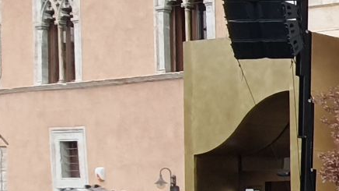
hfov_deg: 16.8
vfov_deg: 15.7
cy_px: 197
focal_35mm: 75
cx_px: 744
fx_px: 674
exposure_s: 1/120
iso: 50
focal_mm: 1.67
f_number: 2.2
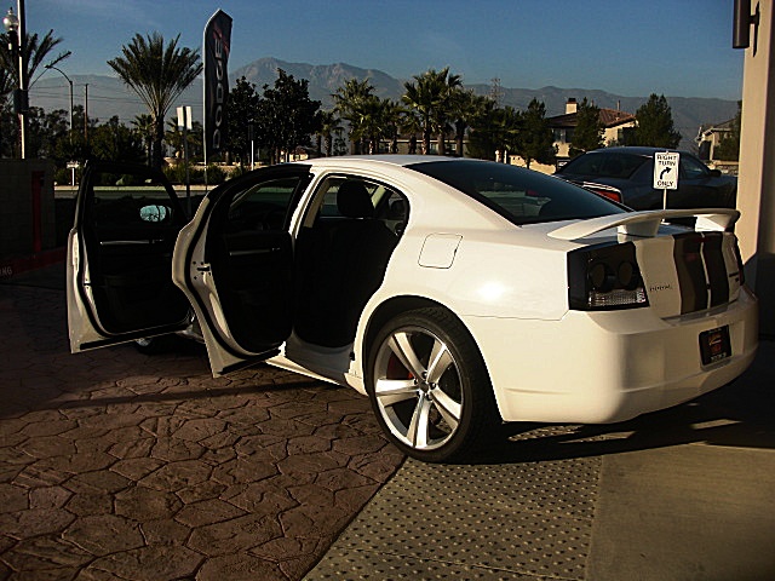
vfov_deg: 39.7
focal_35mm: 36
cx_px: 388
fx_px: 806
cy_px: 290
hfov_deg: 51.4
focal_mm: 6.3
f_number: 7.9
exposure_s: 1/200
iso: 50
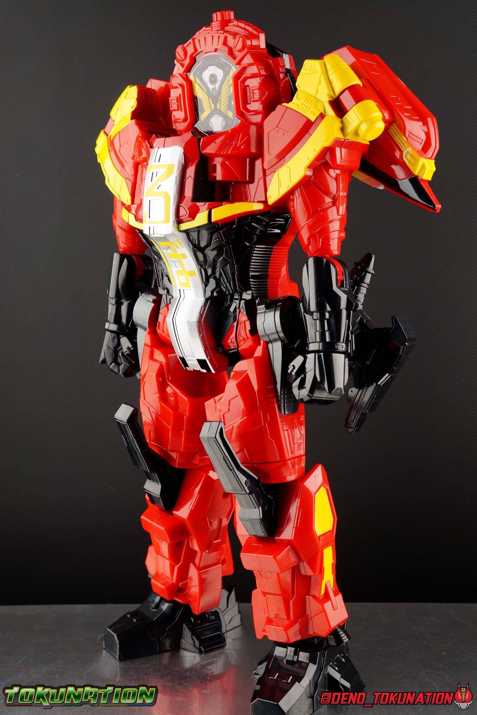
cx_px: 238
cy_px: 358
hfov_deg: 30.8
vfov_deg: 45.0
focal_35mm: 44
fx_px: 864
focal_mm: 29
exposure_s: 1/15
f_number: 8
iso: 100
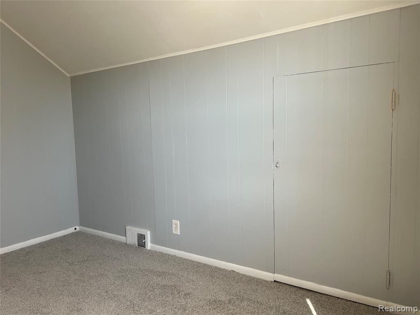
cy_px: 158
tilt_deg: -6.0
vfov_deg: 53.1
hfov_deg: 67.3
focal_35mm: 26
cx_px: 210
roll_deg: +1.1
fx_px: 315
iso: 100
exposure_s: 1/121
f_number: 1.5
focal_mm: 5.7
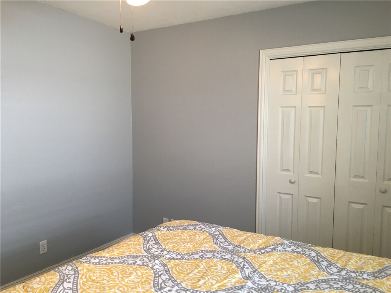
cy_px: 146
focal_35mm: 29
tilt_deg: -4.2
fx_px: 328
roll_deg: -1.5
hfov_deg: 61.7
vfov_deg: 48.2
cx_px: 196
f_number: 2.2
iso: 100
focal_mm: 4.15
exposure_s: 1/30
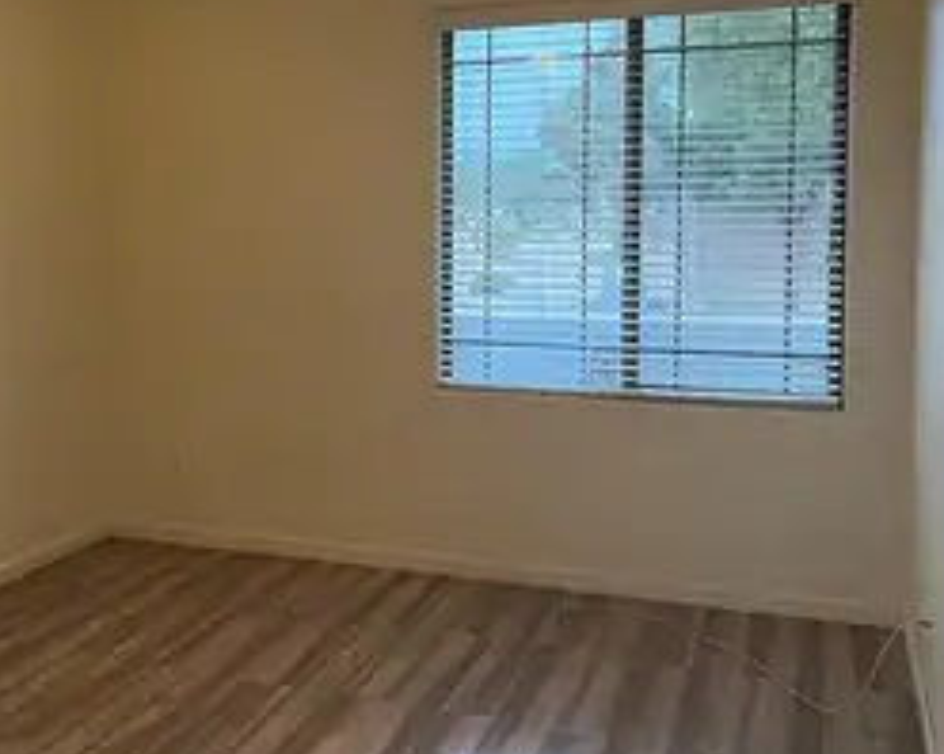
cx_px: 358
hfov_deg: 44.5
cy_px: 282
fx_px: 1145
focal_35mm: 41
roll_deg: +0.2
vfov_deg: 36.2
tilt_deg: -3.9
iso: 160
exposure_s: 1/60
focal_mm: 5.7
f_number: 1.5
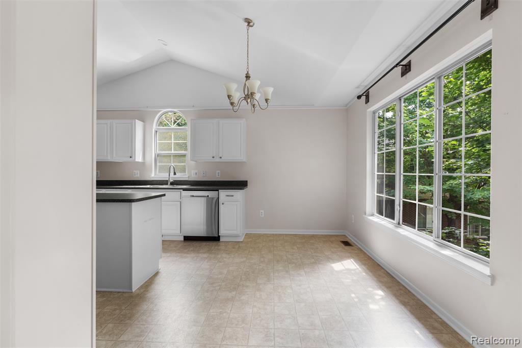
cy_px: 174
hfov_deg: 96.8
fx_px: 232
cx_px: 261
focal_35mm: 16
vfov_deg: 73.7
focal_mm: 16
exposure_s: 1/4
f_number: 8
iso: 400
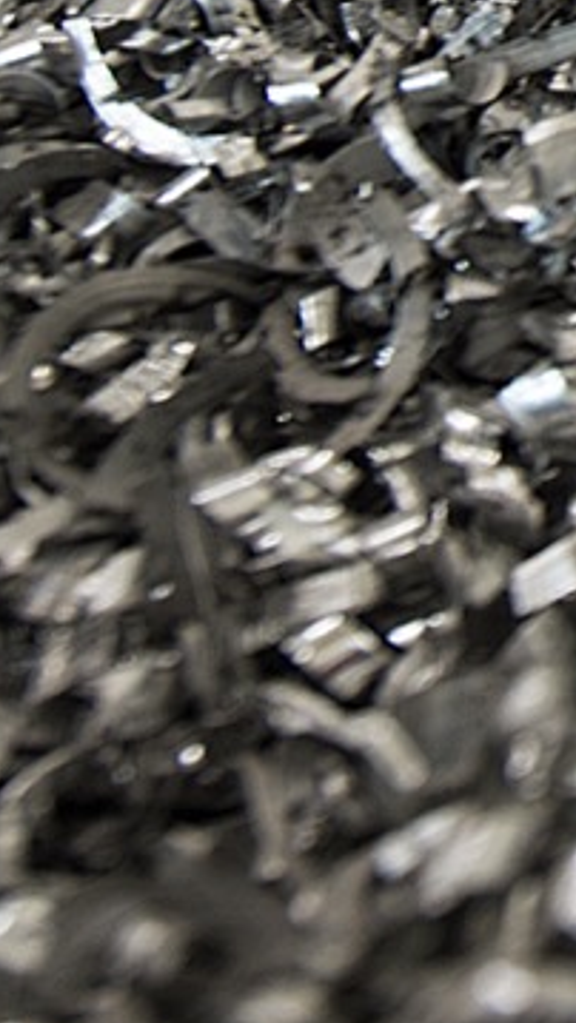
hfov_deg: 9.7
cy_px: -477
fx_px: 3040
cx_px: 1354
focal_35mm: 112
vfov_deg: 17.4
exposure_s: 1/50
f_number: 7.1
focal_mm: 24
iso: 400
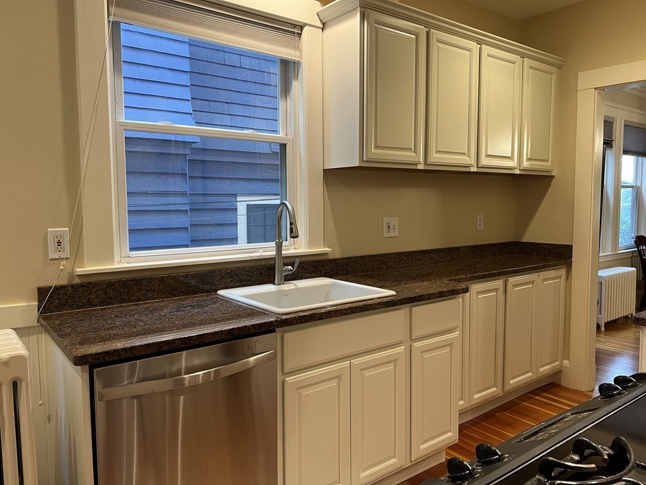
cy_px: 242
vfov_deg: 53.1
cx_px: 323
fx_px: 485
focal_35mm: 26
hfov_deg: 67.3
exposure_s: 1/60
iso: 125
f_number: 1.5
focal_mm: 5.7
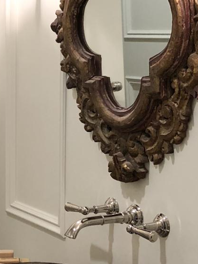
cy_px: 132
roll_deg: +1.1
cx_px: -45
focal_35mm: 100
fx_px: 763
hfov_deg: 14.3
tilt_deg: -6.5
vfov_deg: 19.6
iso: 40
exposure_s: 1/24
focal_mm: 3.99
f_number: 1.8
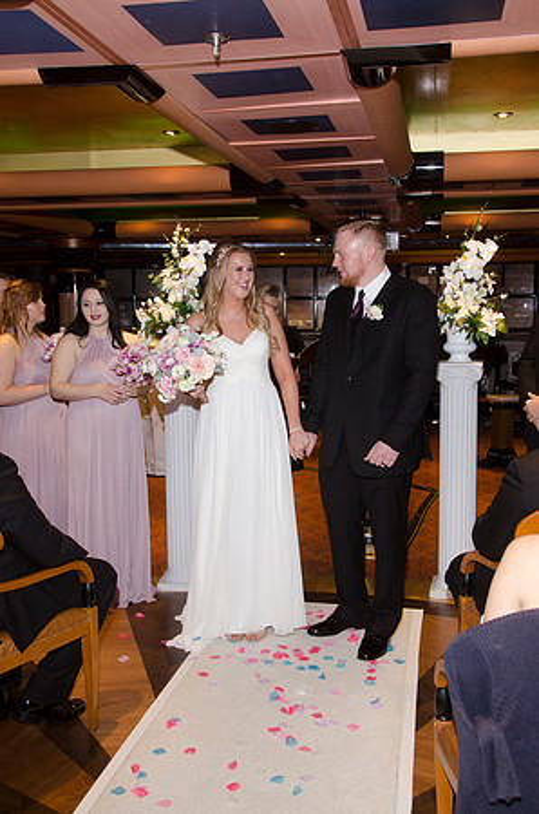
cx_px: 270
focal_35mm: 39
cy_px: 407
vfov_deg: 49.6
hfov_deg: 34.1
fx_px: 880
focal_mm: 26
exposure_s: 1/60
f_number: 5.6
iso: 400
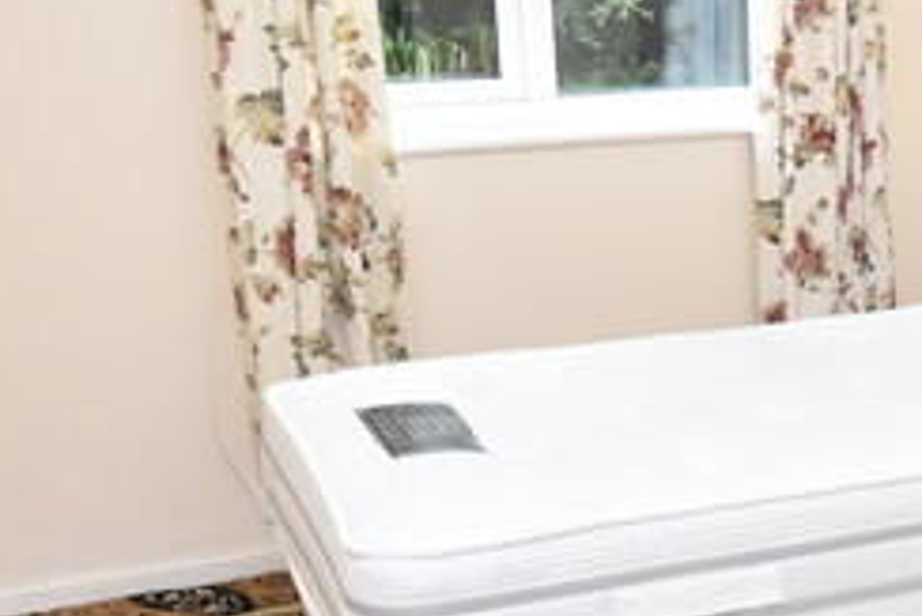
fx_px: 1614
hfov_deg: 30.2
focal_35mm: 63
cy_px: 486
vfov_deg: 21.4
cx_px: 865
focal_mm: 10
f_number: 4
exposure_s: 1/160
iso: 800
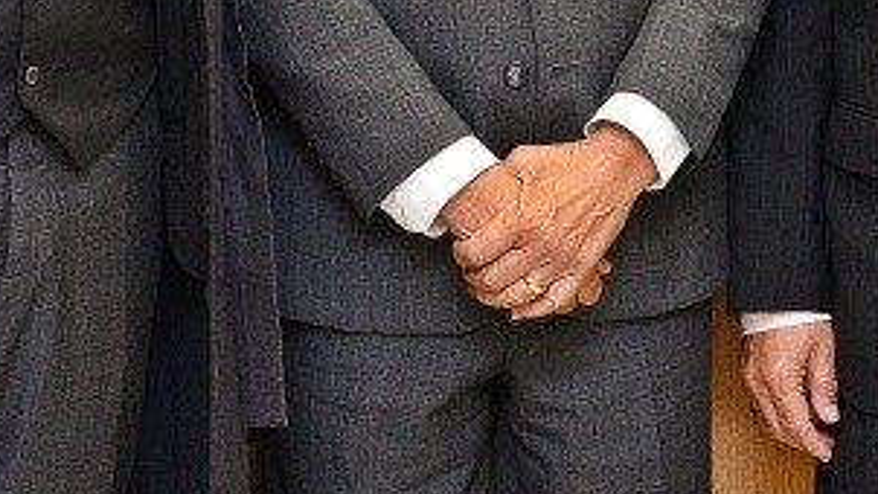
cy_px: -182
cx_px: 840
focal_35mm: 135
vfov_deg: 8.8
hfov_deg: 15.7
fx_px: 3143
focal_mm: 38
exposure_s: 1/200
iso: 1600
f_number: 5.6
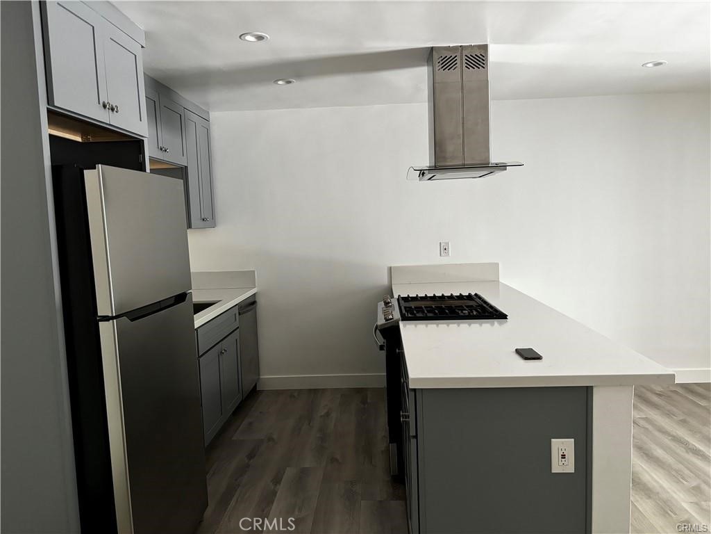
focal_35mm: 26
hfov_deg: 67.3
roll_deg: +2.8
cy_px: 267
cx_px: 356
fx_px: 534
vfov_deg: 53.1
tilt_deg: -4.5
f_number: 1.6
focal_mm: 5.96
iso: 250
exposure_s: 1/60
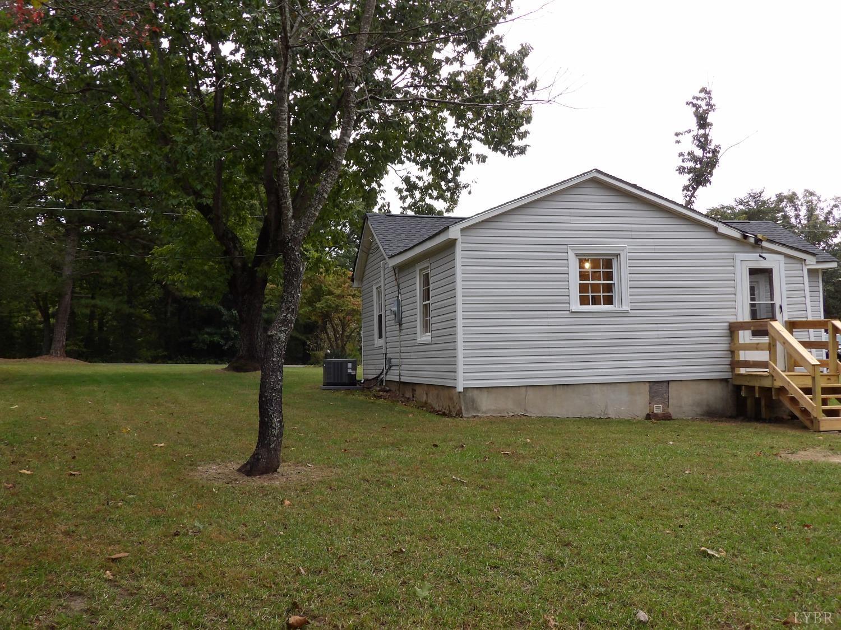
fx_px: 802
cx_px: 420
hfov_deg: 55.4
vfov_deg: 42.9
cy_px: 315
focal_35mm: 33
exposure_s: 1/44
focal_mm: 5.9
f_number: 3.6
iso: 100
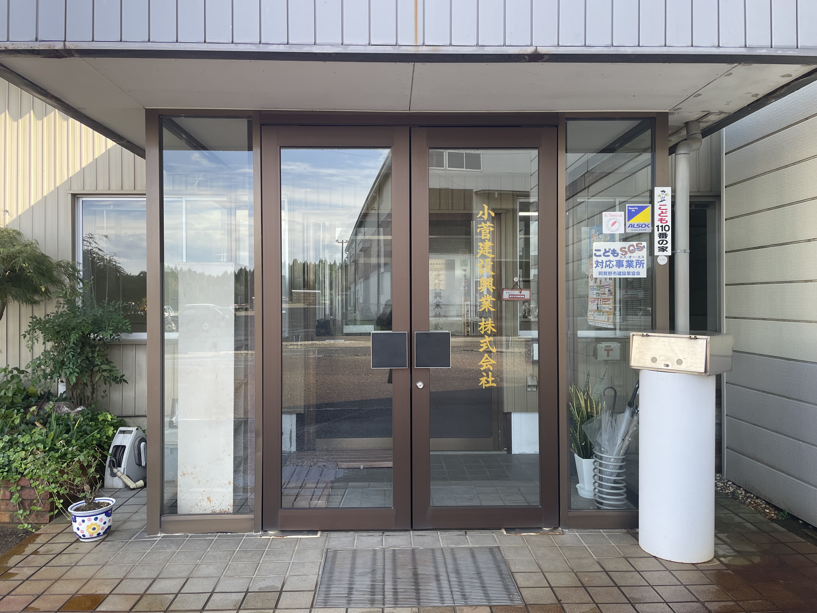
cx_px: 408
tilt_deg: +0.1
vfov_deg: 53.1
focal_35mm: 26
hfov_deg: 67.3
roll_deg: +0.5
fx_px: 614
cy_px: 306
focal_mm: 4.2
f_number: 1.6
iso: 32
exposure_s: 1/396
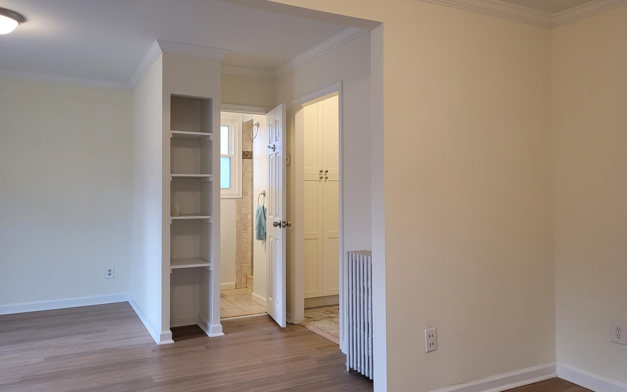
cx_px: 310
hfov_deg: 66.5
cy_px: 198
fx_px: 478
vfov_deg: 44.5
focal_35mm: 28
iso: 250
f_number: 1.8
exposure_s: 1/119
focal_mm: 5.4
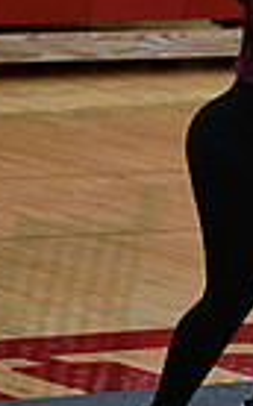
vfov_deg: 2.8
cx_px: 809
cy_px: 254
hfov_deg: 1.7
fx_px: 8302
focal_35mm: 751
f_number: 4
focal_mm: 175
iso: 4000
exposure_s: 1/400
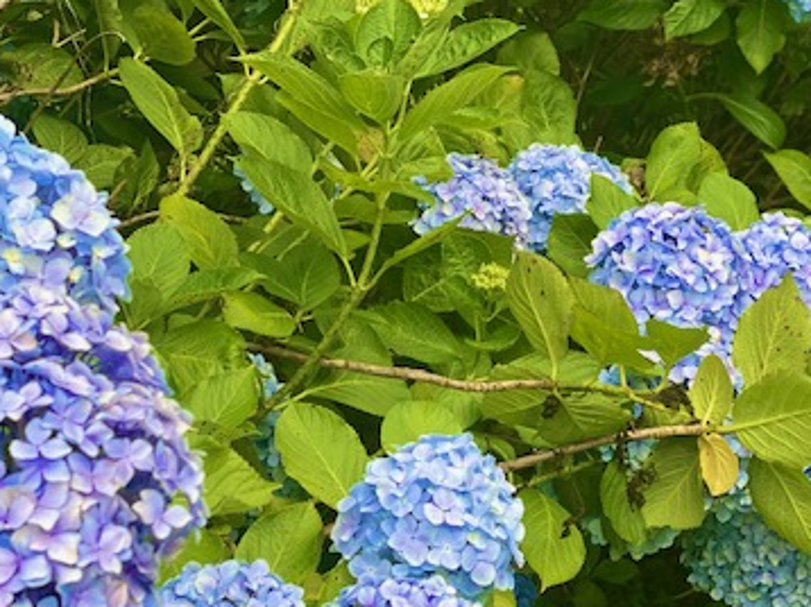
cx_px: 566
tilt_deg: -11.6
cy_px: 281
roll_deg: -11.7
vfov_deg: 15.9
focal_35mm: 93
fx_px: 2177
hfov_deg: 21.0
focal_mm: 6
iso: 20
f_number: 2
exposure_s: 1/143
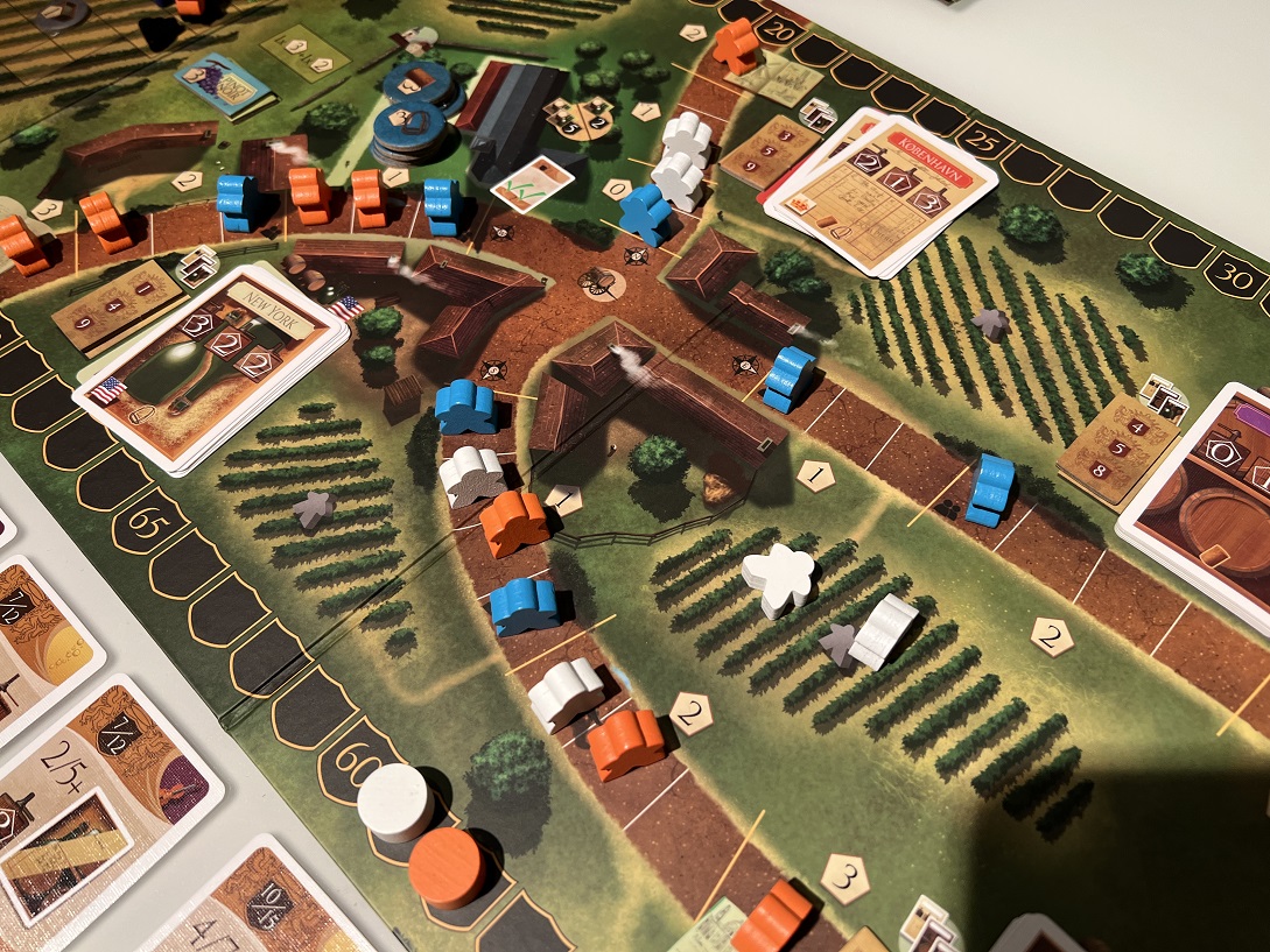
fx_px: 954
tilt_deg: -58.3
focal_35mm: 26
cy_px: 476
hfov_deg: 67.3
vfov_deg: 53.1
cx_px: 635
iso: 100
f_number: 1.5
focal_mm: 5.7
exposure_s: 1/100
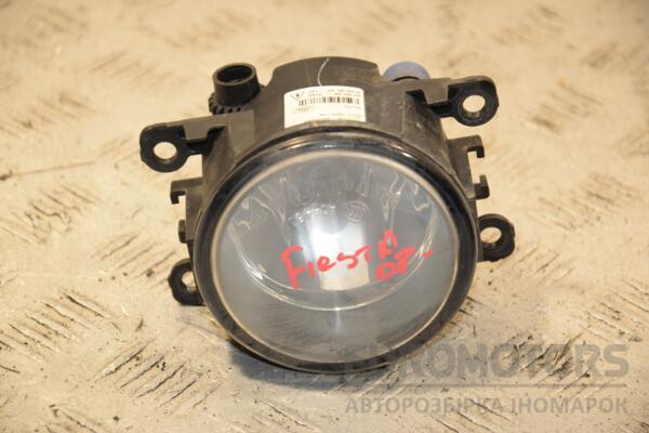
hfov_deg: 13.0
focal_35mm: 158
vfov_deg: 8.7
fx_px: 2839
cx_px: 324
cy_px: 216
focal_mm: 105
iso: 800
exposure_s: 1/200
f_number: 6.3
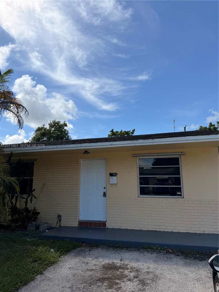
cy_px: 146
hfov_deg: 56.8
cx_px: 110
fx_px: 202
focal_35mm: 24
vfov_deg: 71.6
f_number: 1.78
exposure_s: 1/4975
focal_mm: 6.76
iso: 80
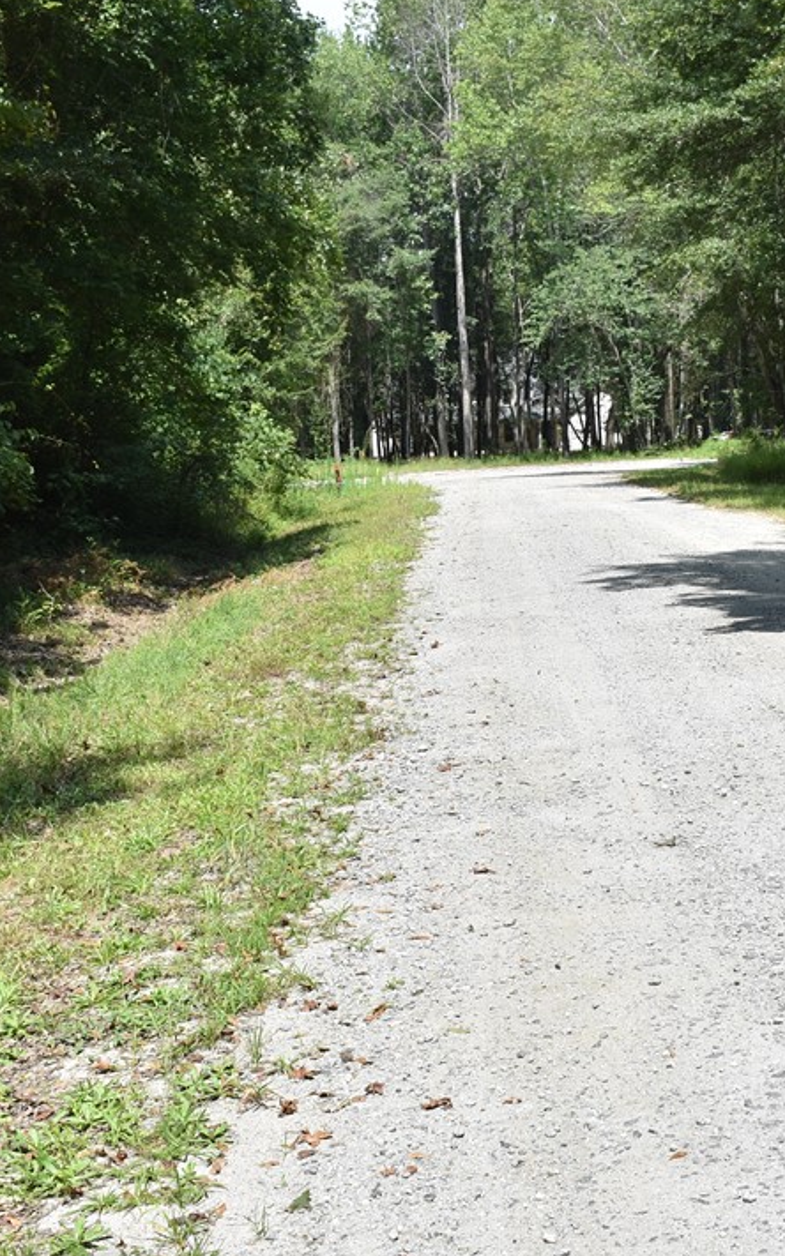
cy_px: 633
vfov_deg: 36.3
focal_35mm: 56
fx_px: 1918
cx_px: 533
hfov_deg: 23.0
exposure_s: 1/250
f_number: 8
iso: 100
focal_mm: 24
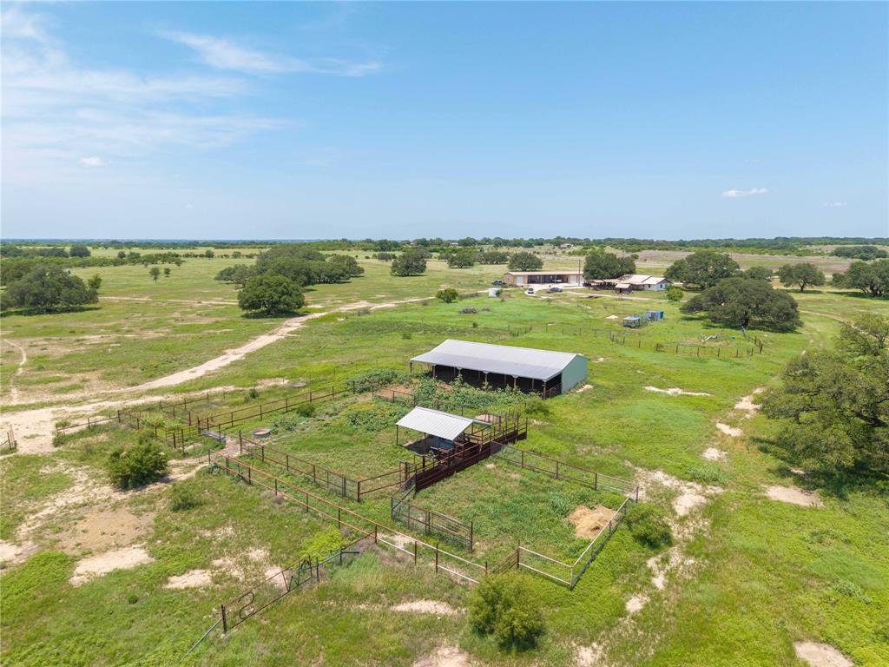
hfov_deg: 71.6
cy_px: 334
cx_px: 444
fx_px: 616
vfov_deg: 56.8
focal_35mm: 24
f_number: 1.8
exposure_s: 1/3000
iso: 100
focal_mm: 8.67
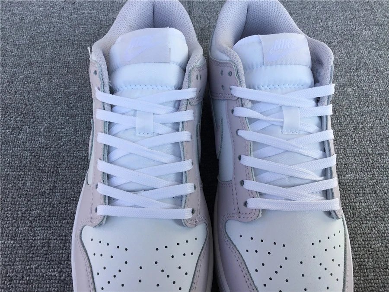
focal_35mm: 31
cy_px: 146
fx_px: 348
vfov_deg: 45.4
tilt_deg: -57.1
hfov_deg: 58.4
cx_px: 194
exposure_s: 1/509
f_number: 2.4
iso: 25
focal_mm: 3.3
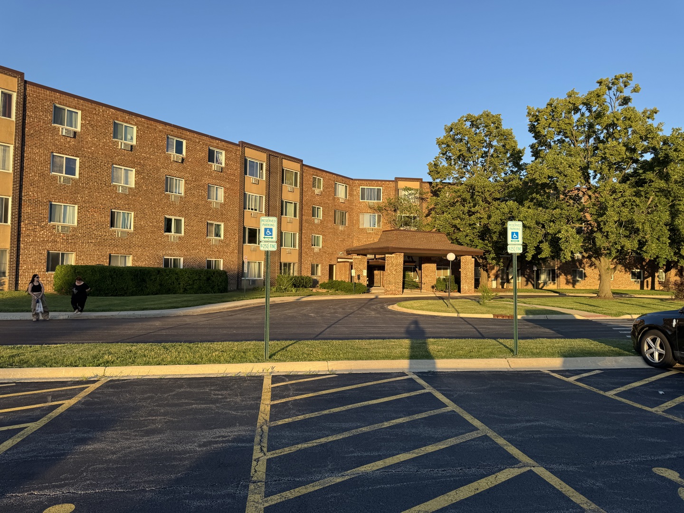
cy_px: 256
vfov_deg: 56.8
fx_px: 474
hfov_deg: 71.6
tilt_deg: +2.6
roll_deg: -1.0
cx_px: 342
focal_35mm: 24
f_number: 1.78
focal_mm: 6.76
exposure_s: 1/1425
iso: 80
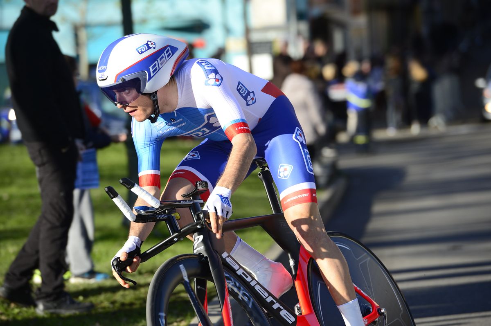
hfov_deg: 10.3
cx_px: 246
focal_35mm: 200
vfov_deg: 6.8
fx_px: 2724
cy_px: 163
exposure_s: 1/1000
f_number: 5.6
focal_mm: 200
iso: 400
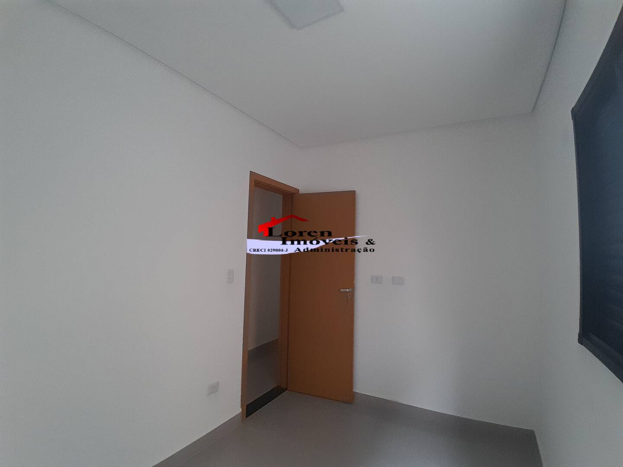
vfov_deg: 74.7
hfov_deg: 91.0
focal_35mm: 17
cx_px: 312
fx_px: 306
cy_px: 234
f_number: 2.2
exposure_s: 1/24
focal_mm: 1.46
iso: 320
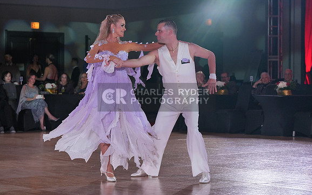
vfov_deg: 11.6
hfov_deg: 18.4
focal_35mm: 113
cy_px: 97
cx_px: 157
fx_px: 961
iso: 1600
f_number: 5
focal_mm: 110
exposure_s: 1/400
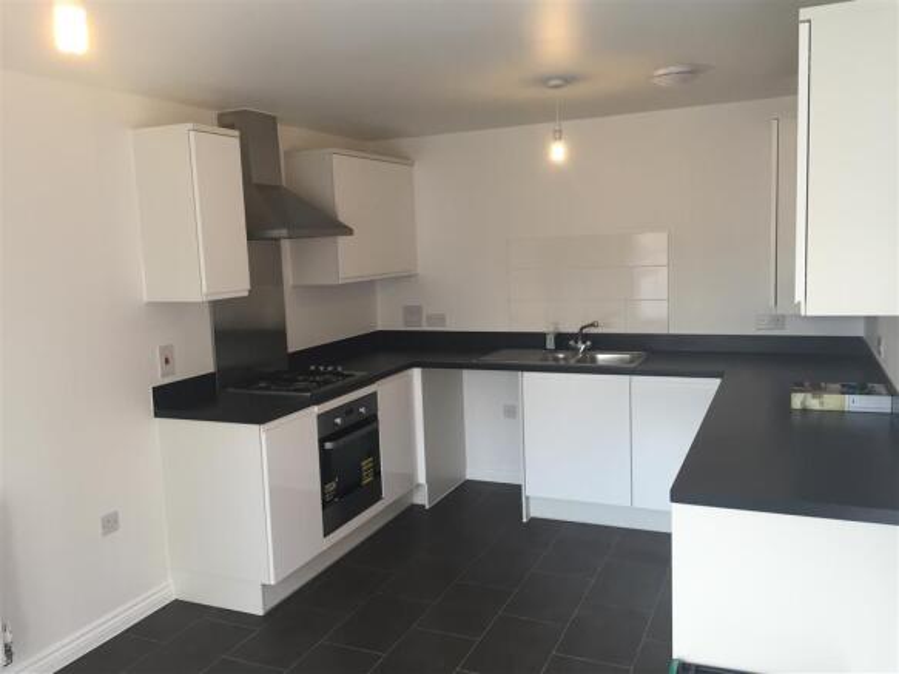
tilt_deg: -6.9
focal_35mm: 29
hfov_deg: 61.7
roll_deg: +1.3
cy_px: 337
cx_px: 450
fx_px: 753
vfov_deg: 48.2
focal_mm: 4.15
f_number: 2.2
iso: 32
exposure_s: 1/33
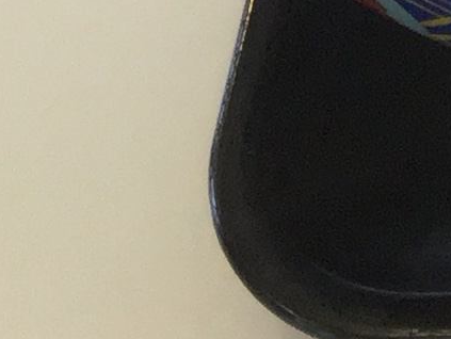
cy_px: -693
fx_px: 3117
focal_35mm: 239
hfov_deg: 7.2
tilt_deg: -51.2
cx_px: 1445
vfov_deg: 5.8
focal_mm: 3.3
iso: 50
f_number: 2.4
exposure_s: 1/120
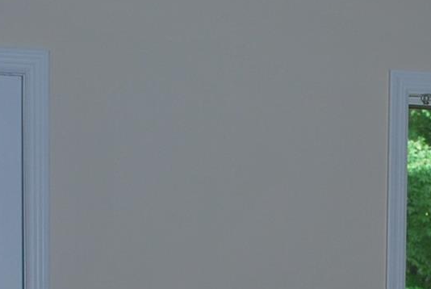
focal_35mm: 115
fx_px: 1379
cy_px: 429
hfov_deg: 17.6
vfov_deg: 11.5
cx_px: 366
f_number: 3.8
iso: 200
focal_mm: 20
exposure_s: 1/60
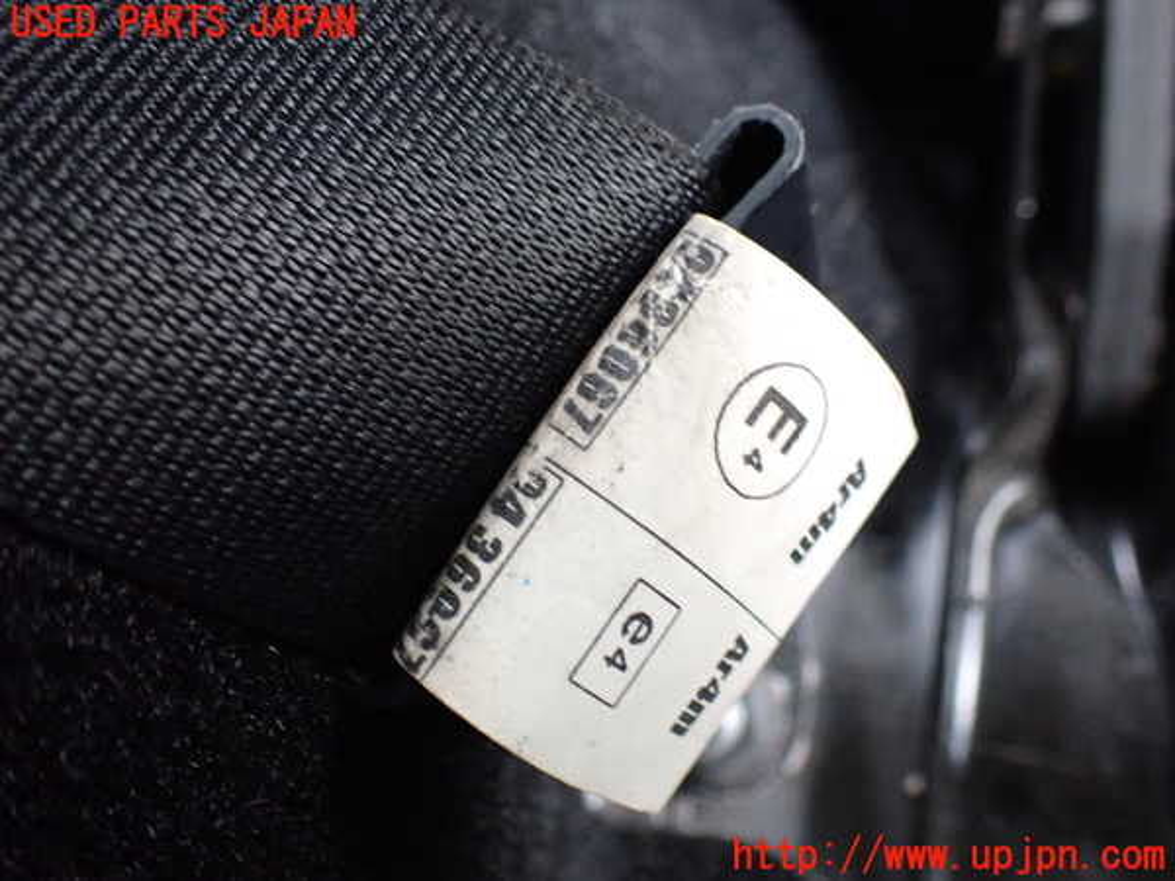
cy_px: 440
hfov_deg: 60.0
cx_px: 588
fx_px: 1018
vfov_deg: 46.8
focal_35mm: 30
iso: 800
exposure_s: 1/40
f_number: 2.3
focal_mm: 5.4
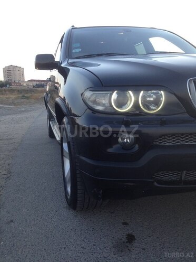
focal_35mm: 33
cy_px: 131
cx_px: 98
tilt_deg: -4.7
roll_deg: +0.5
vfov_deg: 55.4
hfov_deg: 42.9
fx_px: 249
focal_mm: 4.12
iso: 50
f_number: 2.4
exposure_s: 1/120
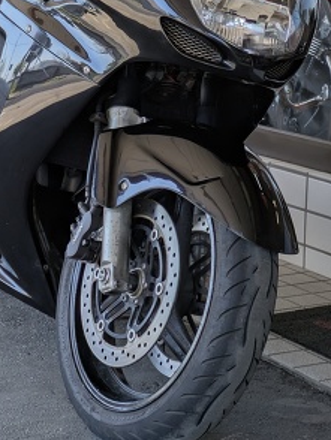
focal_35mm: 104
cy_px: 56
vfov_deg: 18.6
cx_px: 94
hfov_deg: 14.2
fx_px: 1324
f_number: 1.89
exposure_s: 1/737
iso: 50
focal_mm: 5.43
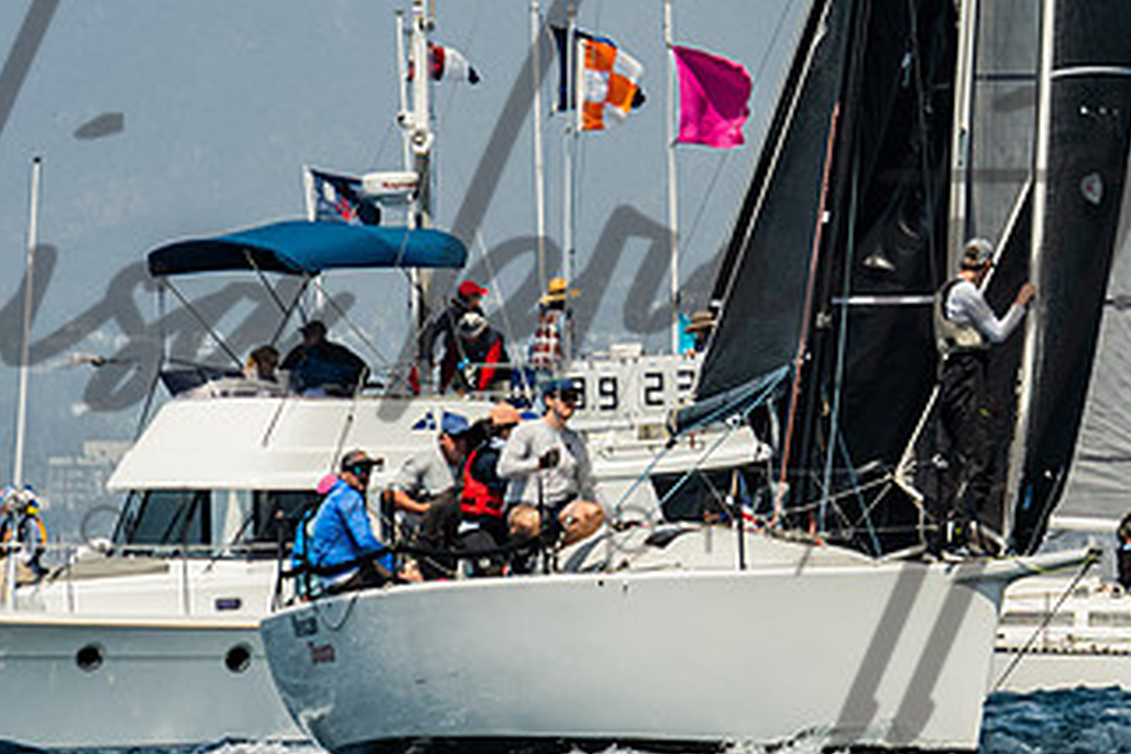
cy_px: 232
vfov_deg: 2.1
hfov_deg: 3.1
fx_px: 21048
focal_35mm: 670
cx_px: 950
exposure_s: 1/1000
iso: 320
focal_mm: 180
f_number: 6.3
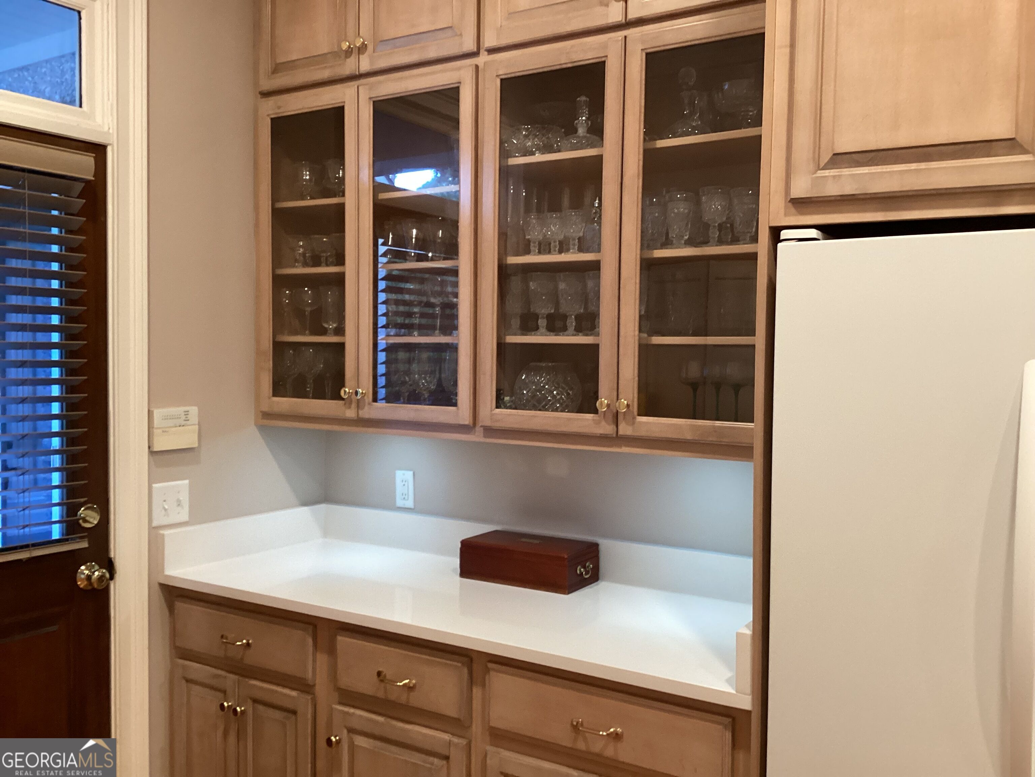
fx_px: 927
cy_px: 388
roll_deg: +0.0
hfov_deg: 58.4
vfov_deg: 45.4
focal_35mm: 31
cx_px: 518
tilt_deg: -2.5
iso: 250
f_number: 2.4
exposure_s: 1/40
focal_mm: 3.3
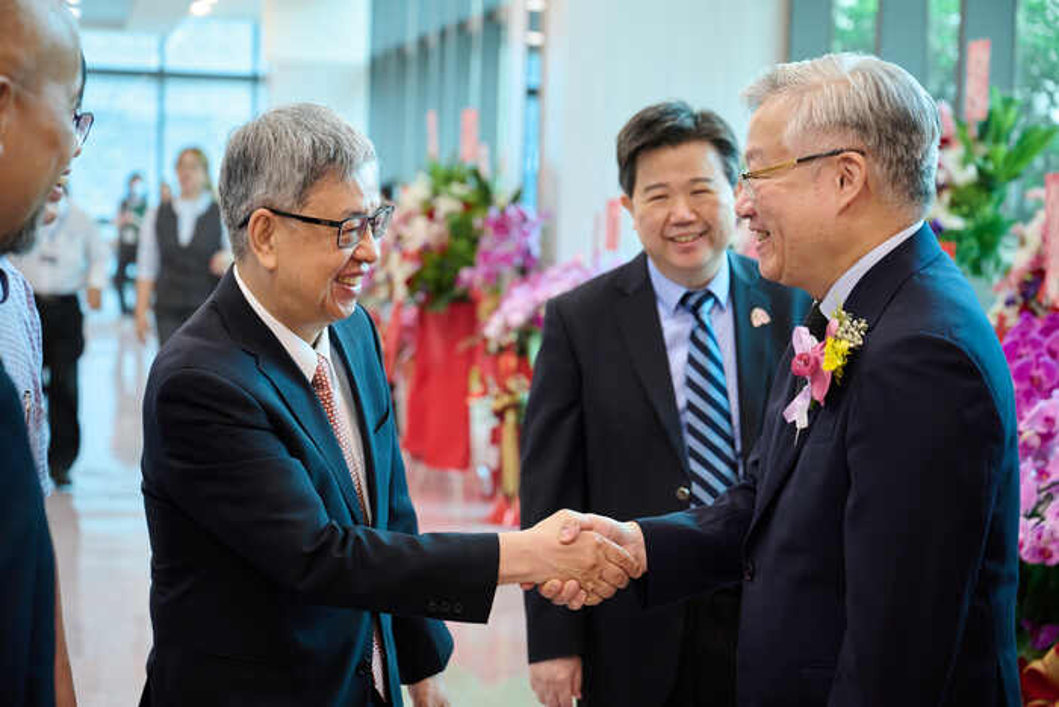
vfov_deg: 19.5
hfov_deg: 28.8
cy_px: 354
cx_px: 530
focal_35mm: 70
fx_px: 2059
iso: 1000
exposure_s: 1/200
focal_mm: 70
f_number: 4
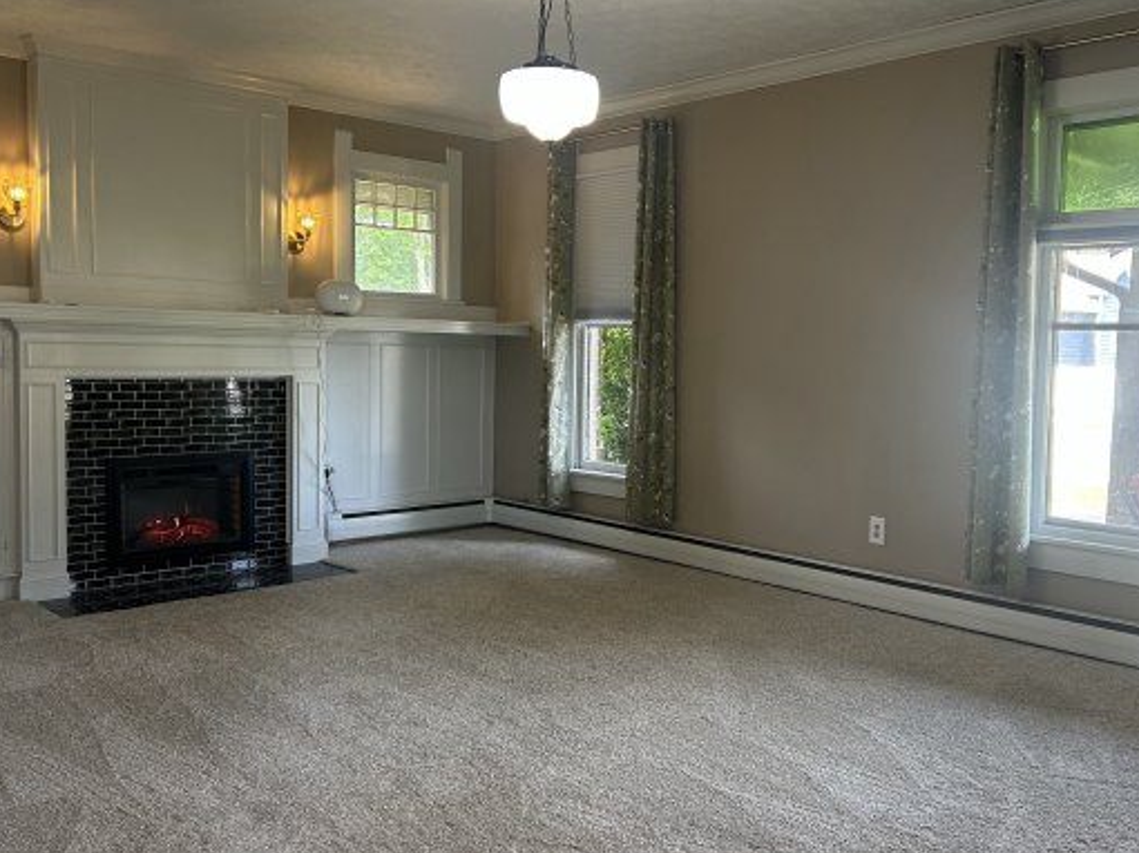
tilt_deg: -3.9
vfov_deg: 41.8
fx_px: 1118
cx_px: 649
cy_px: 409
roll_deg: -1.1
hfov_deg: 53.8
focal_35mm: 34
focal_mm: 5.7
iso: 80
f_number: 1.5
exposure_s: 1/60
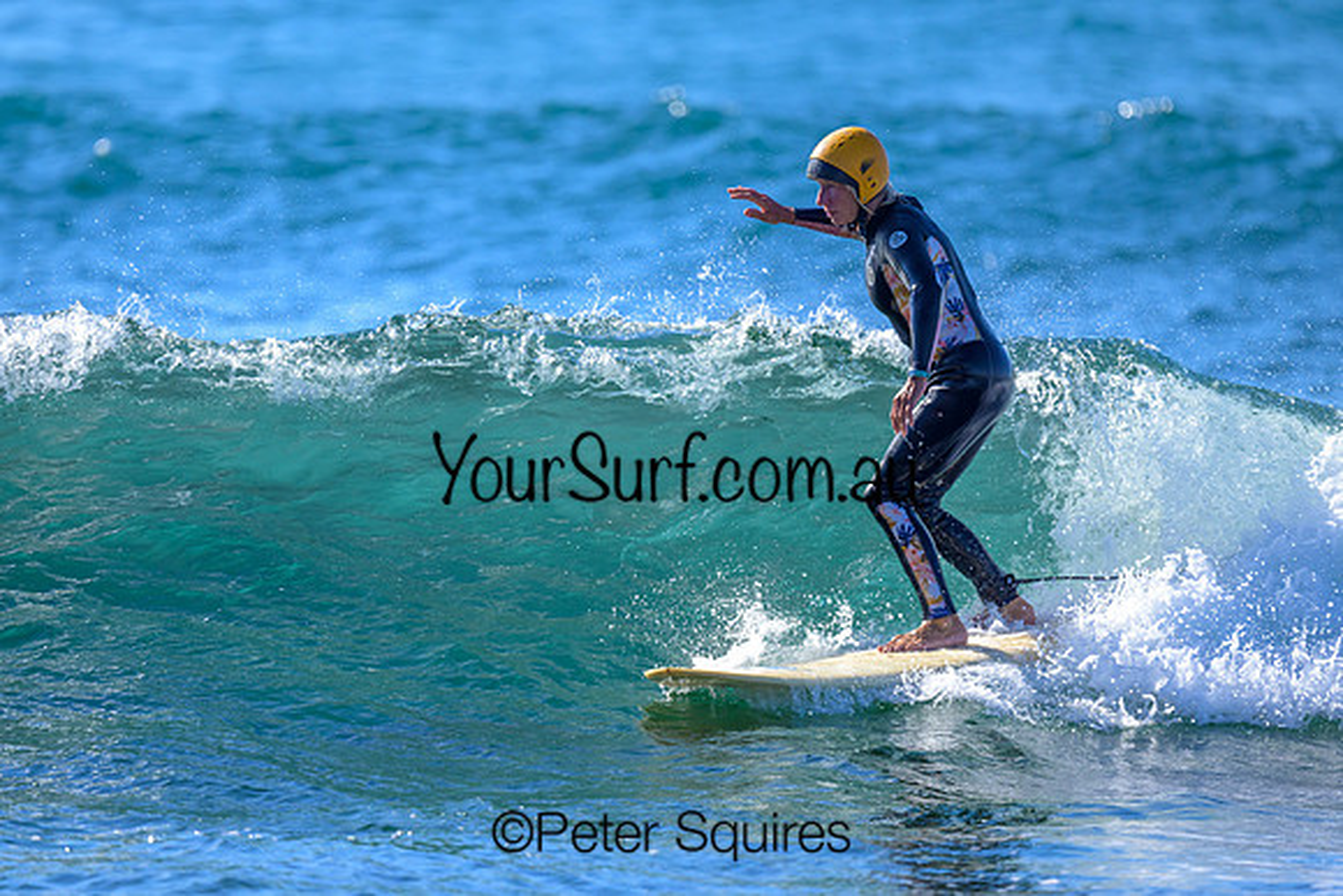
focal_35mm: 810
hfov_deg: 2.5
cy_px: 454
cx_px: 680
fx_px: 30237
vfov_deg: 1.7
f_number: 6.3
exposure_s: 1/2000
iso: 720
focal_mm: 800
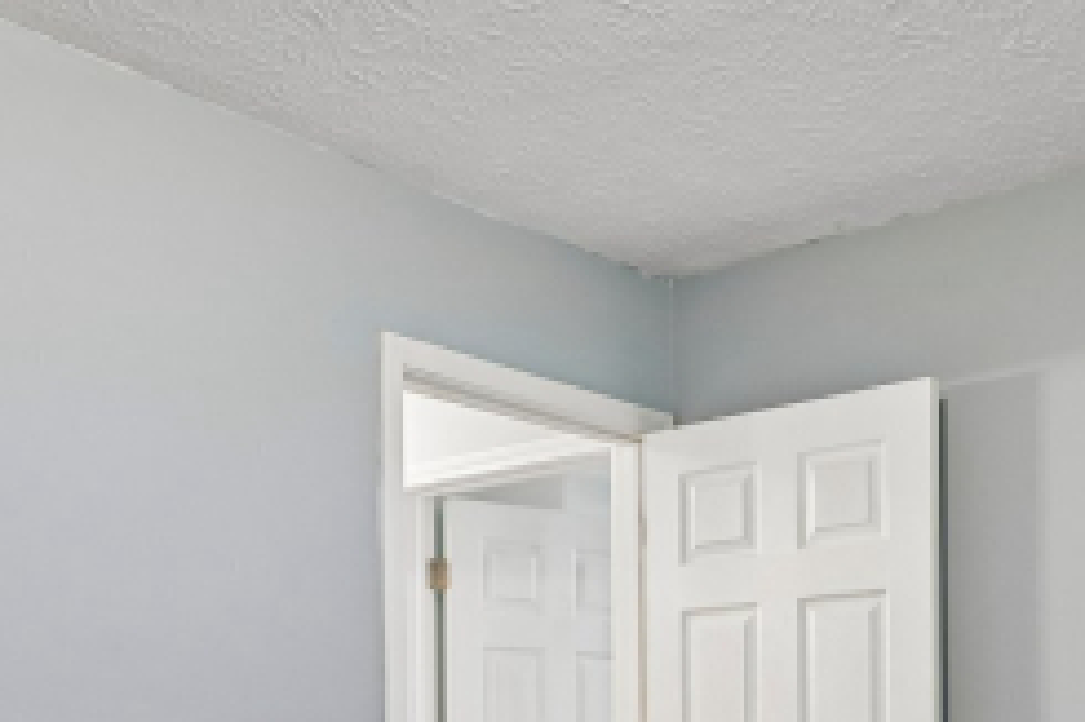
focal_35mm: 49
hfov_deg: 40.0
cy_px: 771
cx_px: 695
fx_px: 1476
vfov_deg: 25.7
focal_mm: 16
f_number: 8
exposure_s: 1/8
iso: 400
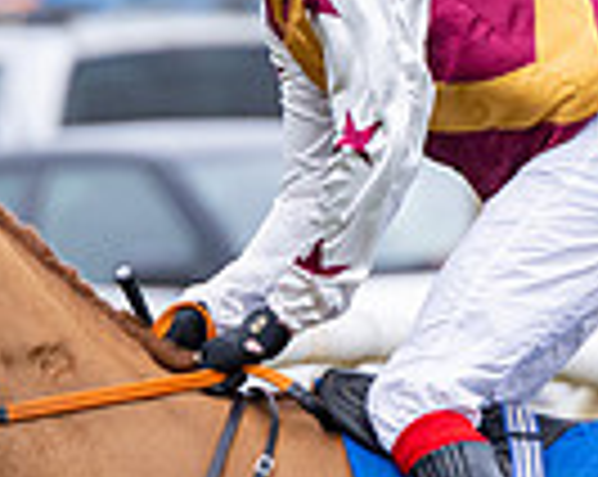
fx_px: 27198
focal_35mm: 1539
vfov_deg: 1.0
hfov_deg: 1.3
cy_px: 678
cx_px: 638
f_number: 4
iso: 640
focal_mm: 280
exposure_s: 1/1000
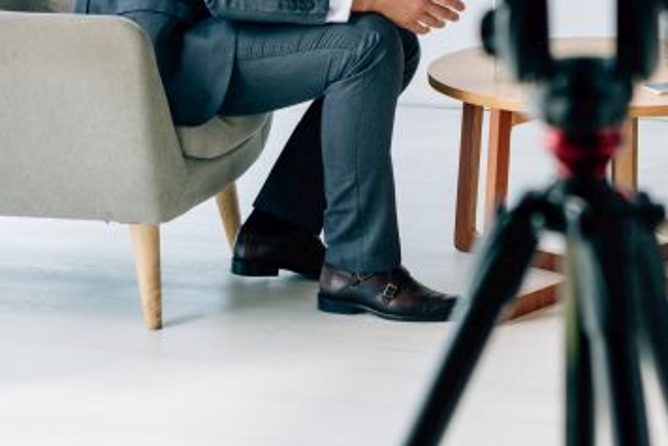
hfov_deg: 17.4
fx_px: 2172
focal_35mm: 117
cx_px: 499
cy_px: 13
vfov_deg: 11.6
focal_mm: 48
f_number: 3.5
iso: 100
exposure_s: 1/200
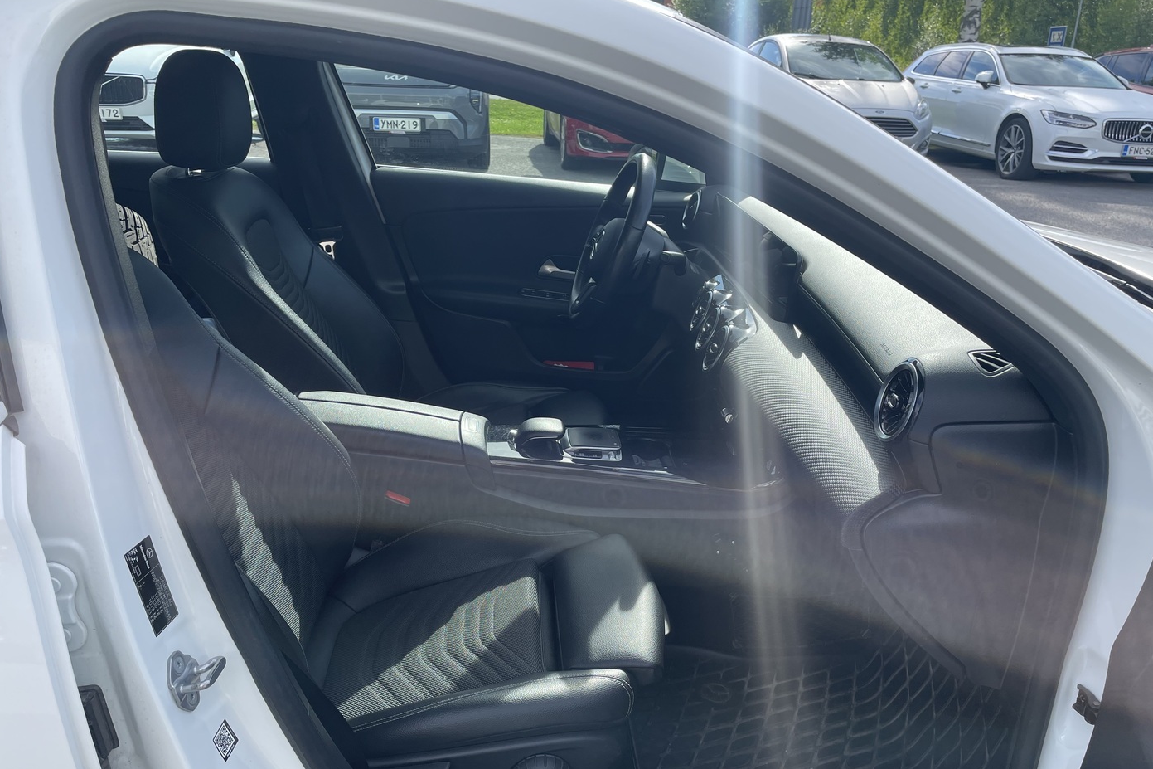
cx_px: 576
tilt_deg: -23.3
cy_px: 424
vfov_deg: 46.3
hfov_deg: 65.5
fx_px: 897
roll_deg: -2.4
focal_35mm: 28
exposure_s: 1/932
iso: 32
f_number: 1.6
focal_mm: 4.2
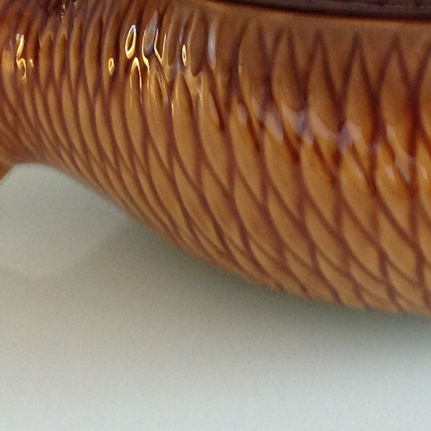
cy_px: 6
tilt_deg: -25.0
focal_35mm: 100
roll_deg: +0.1
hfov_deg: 17.1
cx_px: 401
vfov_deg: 17.0
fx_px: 1409
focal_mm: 4.28
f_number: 2.4
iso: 200
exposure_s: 1/15
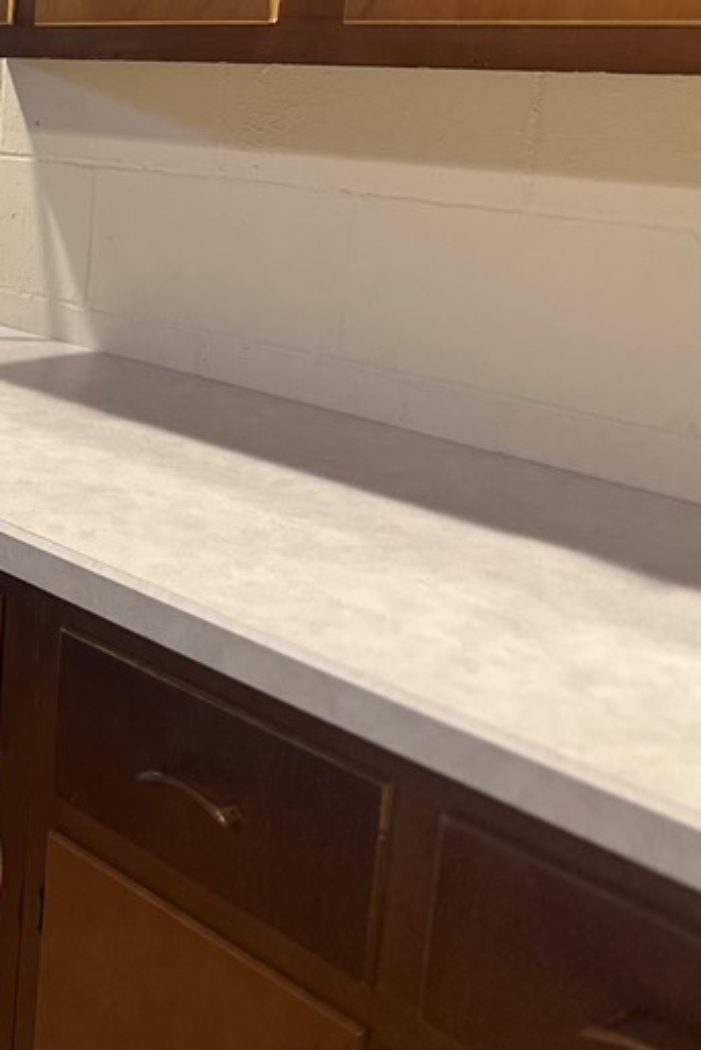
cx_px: -278
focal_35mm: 50
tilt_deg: -8.9
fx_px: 1459
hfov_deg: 23.1
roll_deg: -1.4
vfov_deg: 38.9
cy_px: 312
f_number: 1.78
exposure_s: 1/60
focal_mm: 6.86
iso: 500
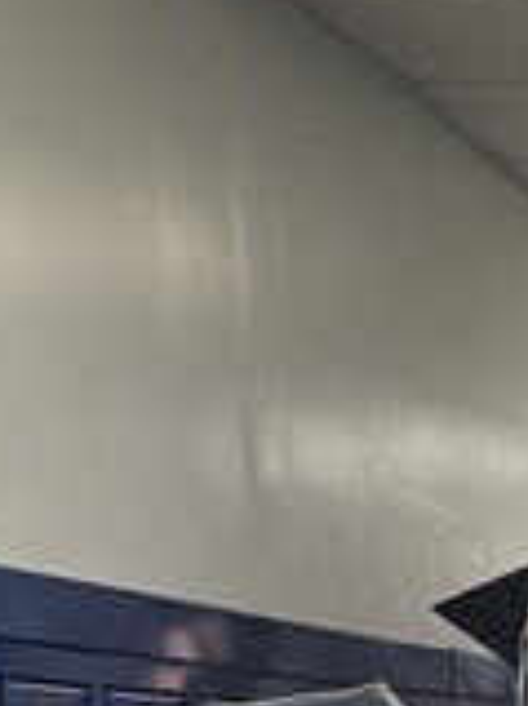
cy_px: 1252
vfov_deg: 12.3
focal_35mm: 148
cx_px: 1606
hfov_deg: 8.4
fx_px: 3014
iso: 400
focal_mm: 6.3
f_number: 1.7
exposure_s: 1/120
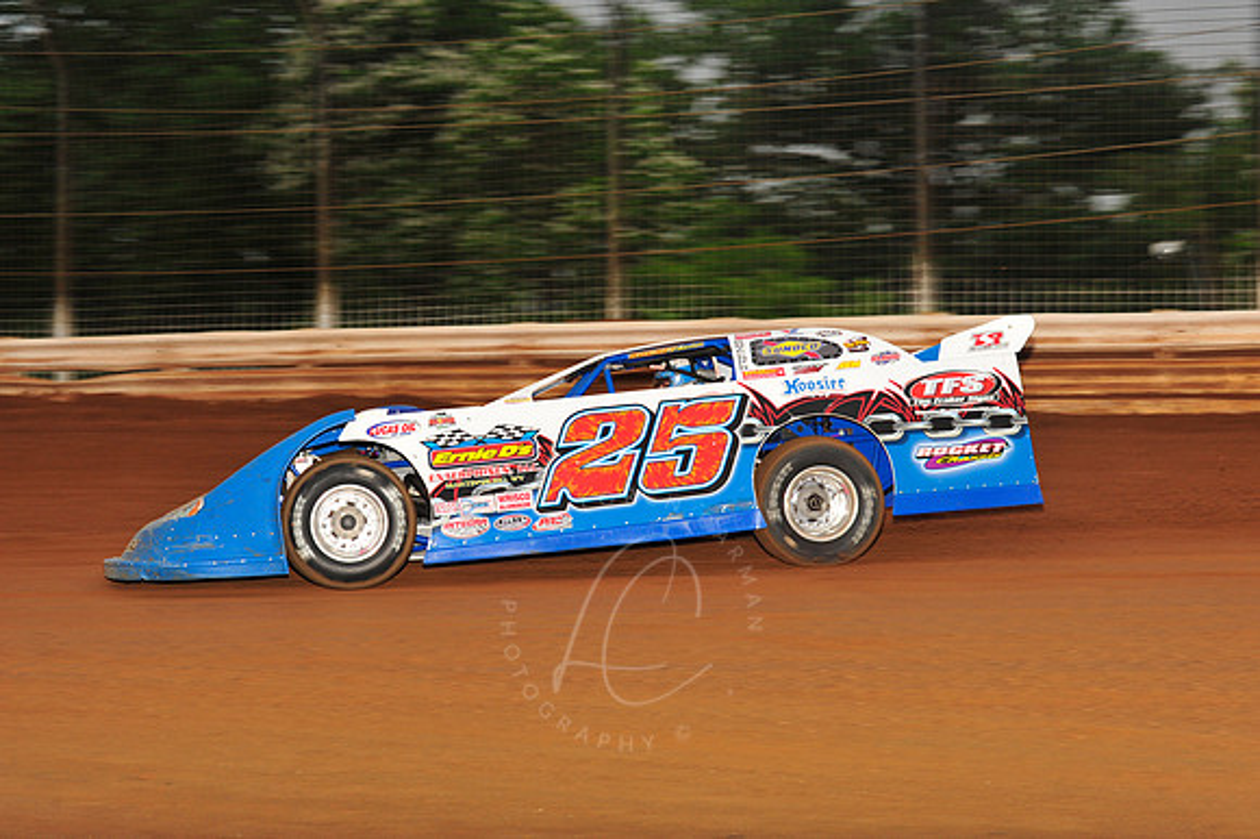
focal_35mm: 86
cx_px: 630
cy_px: 420
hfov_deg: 23.7
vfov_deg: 15.9
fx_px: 3008
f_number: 8
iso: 1000
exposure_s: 1/320
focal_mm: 86
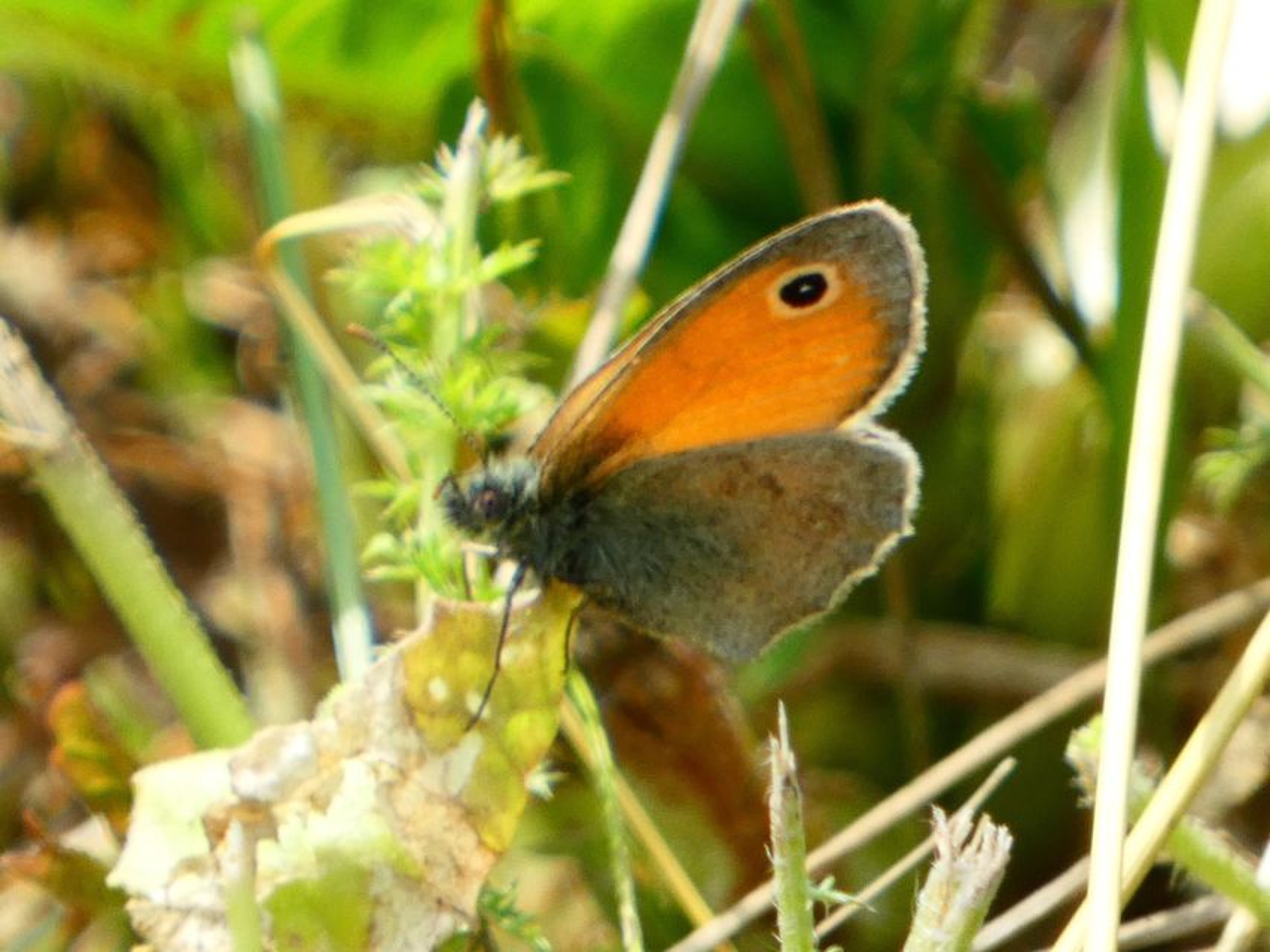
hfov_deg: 1.8
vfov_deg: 1.3
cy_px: 476
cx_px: 635
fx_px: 41537
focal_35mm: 1132
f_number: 5.7
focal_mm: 202.9
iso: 125
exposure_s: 1/125
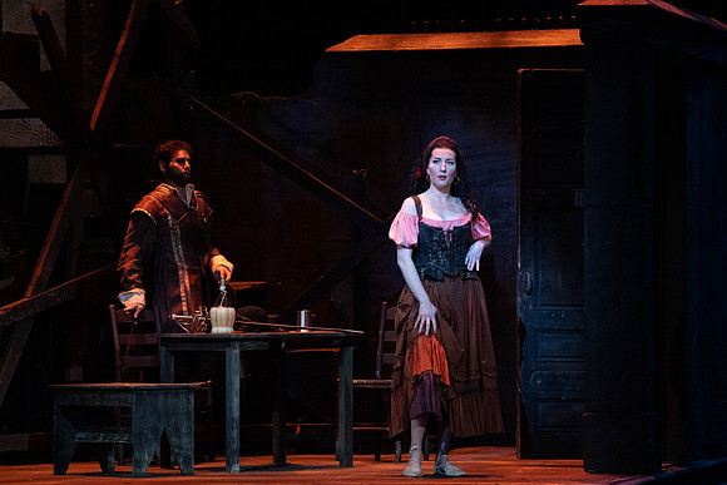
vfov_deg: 6.1
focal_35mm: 227
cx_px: 400
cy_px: 229
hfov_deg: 9.1
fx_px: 4583
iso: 6400
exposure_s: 1/250
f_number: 7.1
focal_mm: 200
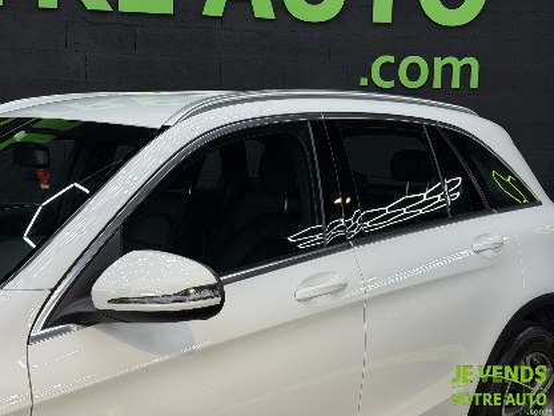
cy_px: 208
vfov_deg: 30.3
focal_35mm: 48
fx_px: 768
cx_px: 277
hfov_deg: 39.7
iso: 64
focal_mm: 6.76
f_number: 1.78
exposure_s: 1/100
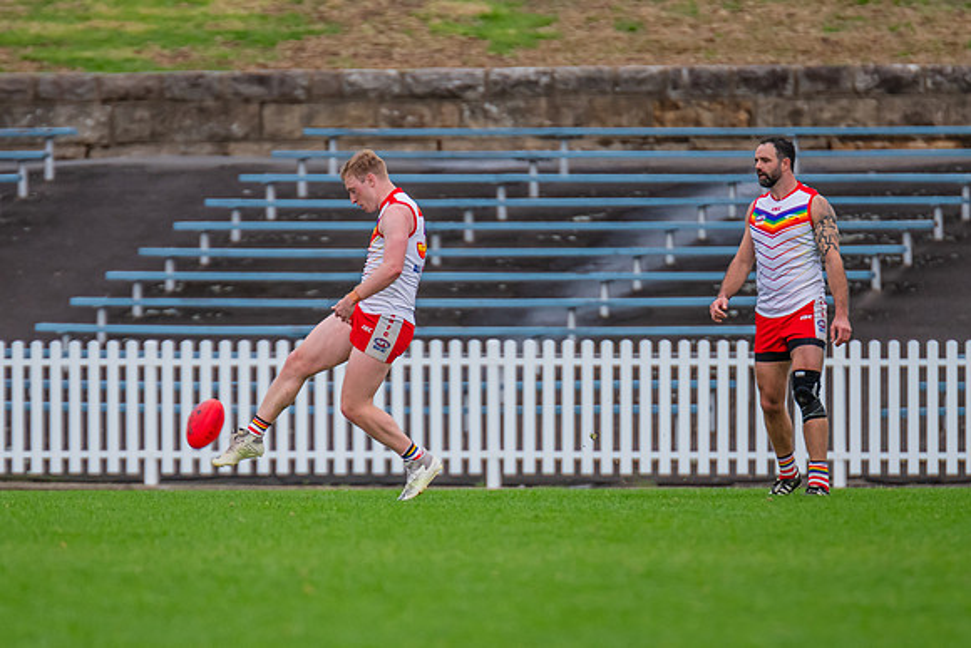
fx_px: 18548
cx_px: 427
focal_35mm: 688
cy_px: 404
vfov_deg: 2.0
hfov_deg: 3.0
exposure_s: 1/1000
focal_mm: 420
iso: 900
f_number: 4
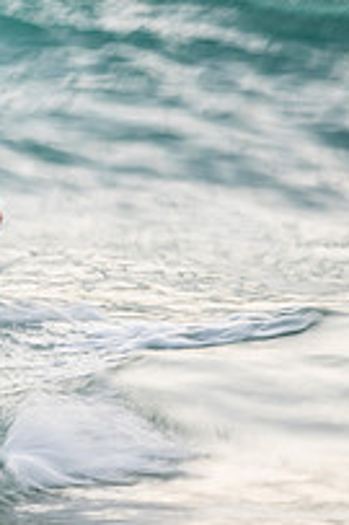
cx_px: -177
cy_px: 306
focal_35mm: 1730
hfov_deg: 0.8
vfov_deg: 1.2
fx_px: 25198
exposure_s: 1/20
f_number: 18
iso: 31
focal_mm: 500
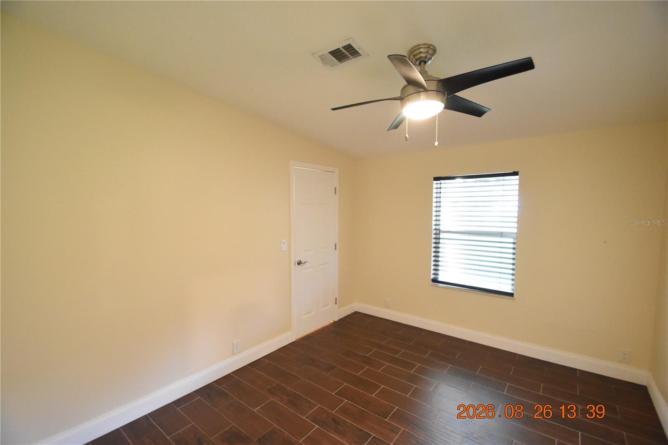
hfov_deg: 100.4
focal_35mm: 15
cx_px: 334
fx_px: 278
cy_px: 222
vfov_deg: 77.3
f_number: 3.5
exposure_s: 1/60
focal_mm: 10
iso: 4000
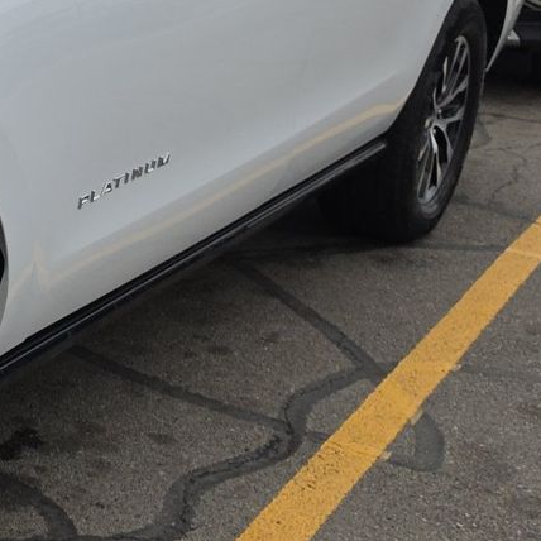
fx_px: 1344
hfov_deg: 18.7
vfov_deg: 22.7
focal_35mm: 76
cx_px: -373
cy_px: 190
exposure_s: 1/2443
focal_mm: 6.5
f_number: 1.4
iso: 63
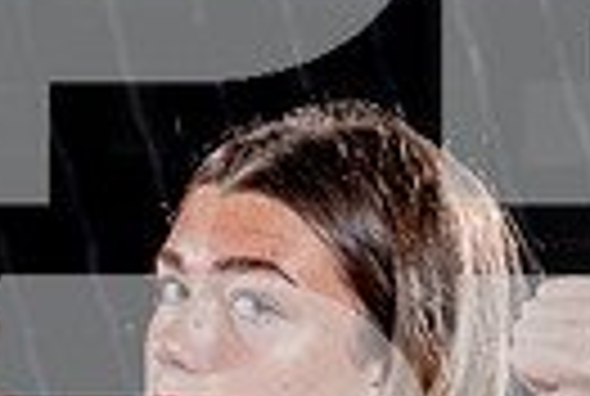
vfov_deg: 5.7
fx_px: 3975
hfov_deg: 8.4
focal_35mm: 242
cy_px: 515
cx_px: -171
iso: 100
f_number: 4
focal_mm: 54
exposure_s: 1/250
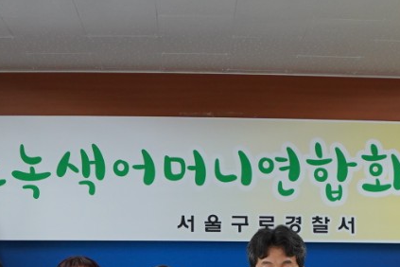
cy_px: 347
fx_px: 1611
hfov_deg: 14.1
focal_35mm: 145
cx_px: 298
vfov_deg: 9.3
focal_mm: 48
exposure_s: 1/161
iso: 2000
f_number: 4.5
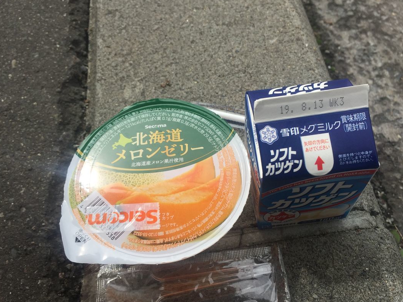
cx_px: 219
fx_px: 384
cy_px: 151
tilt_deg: -58.8
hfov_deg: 55.3
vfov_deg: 42.9
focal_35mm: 33
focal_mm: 4.15
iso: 32
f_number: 2.2
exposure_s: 1/2326
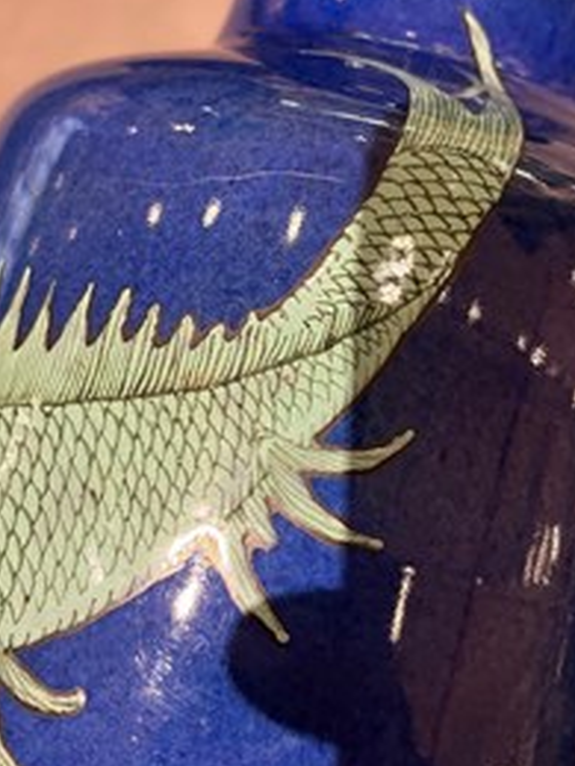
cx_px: 283
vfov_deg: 46.4
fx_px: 886
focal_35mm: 40
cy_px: 286
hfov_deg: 36.0
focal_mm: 5.1
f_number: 1.6
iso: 250
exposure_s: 1/60
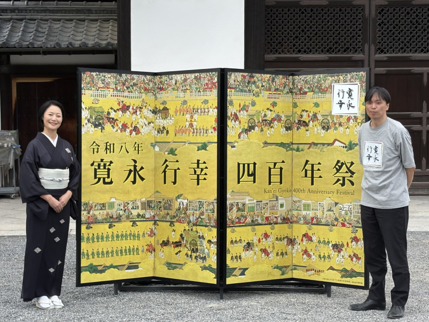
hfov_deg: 36.8
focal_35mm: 52
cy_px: 161
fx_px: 644
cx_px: 214
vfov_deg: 28.0
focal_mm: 6
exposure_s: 1/724
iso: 50
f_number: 1.6
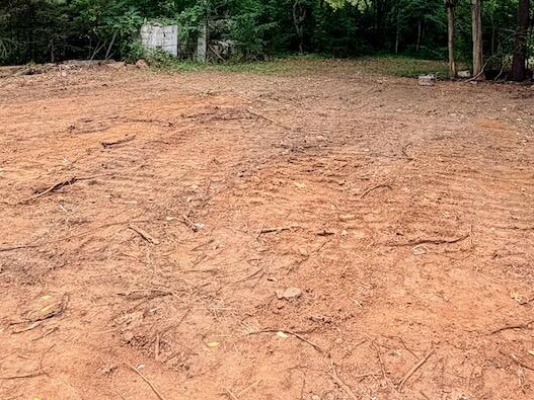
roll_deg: -0.9
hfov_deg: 53.5
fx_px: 524
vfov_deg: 38.6
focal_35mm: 34
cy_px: 33
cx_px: 323
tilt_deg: -4.3
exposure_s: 1/355
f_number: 2.2
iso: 50
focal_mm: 2.22
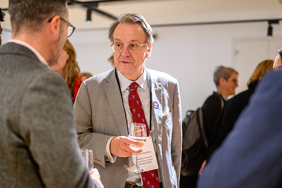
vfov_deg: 26.6
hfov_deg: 39.0
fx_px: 398
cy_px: 94
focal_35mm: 51
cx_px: 141
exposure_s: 1/200
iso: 1600
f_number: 1.8
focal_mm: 50
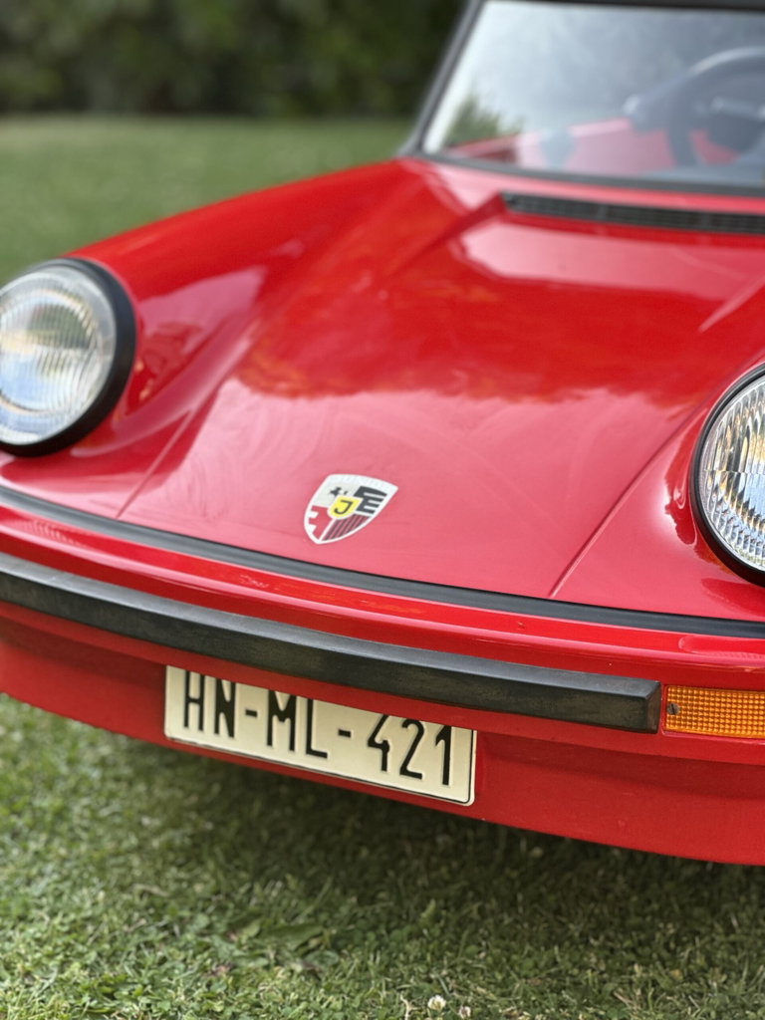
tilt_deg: -17.3
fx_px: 2269
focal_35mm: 77
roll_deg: -1.4
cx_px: 382
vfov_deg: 25.3
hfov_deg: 19.1
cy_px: 510
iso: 50
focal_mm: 9
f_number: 2.8
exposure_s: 1/121
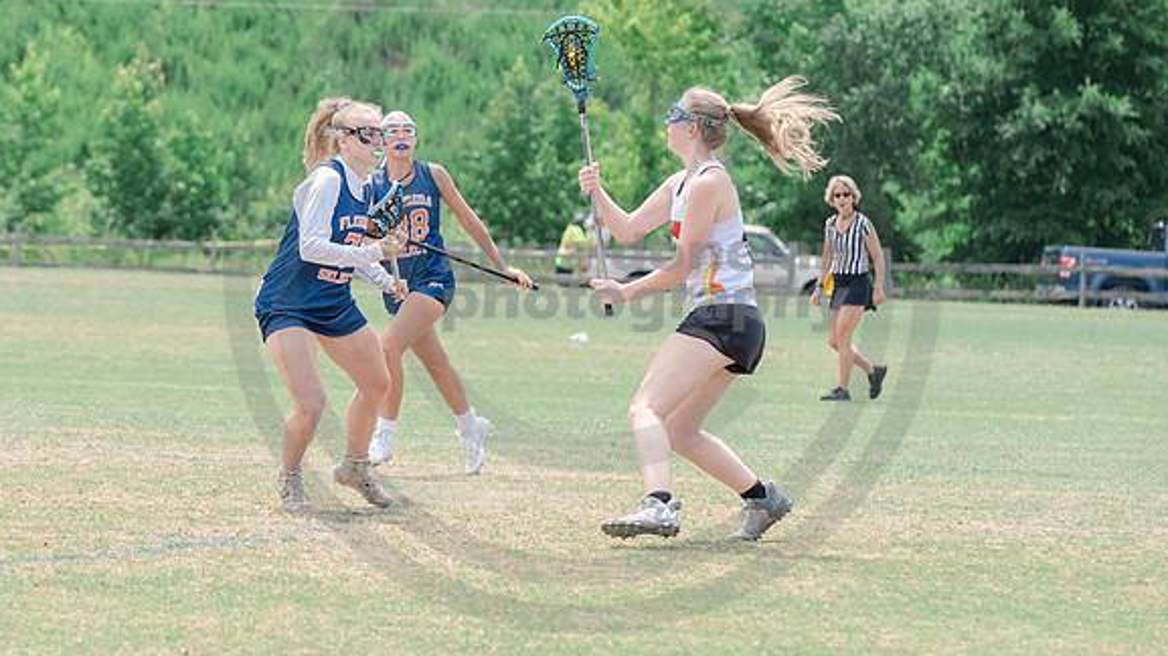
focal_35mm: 240
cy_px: 368
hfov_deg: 9.0
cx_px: 287
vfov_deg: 5.1
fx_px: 7430
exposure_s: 1/1250
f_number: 4.5
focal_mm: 135
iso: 250
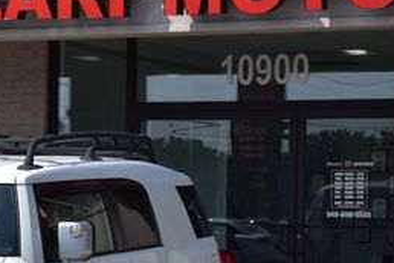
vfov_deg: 8.2
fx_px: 1830
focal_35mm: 167
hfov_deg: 12.3
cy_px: 235
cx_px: 115
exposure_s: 1/500
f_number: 11
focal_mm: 45
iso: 250
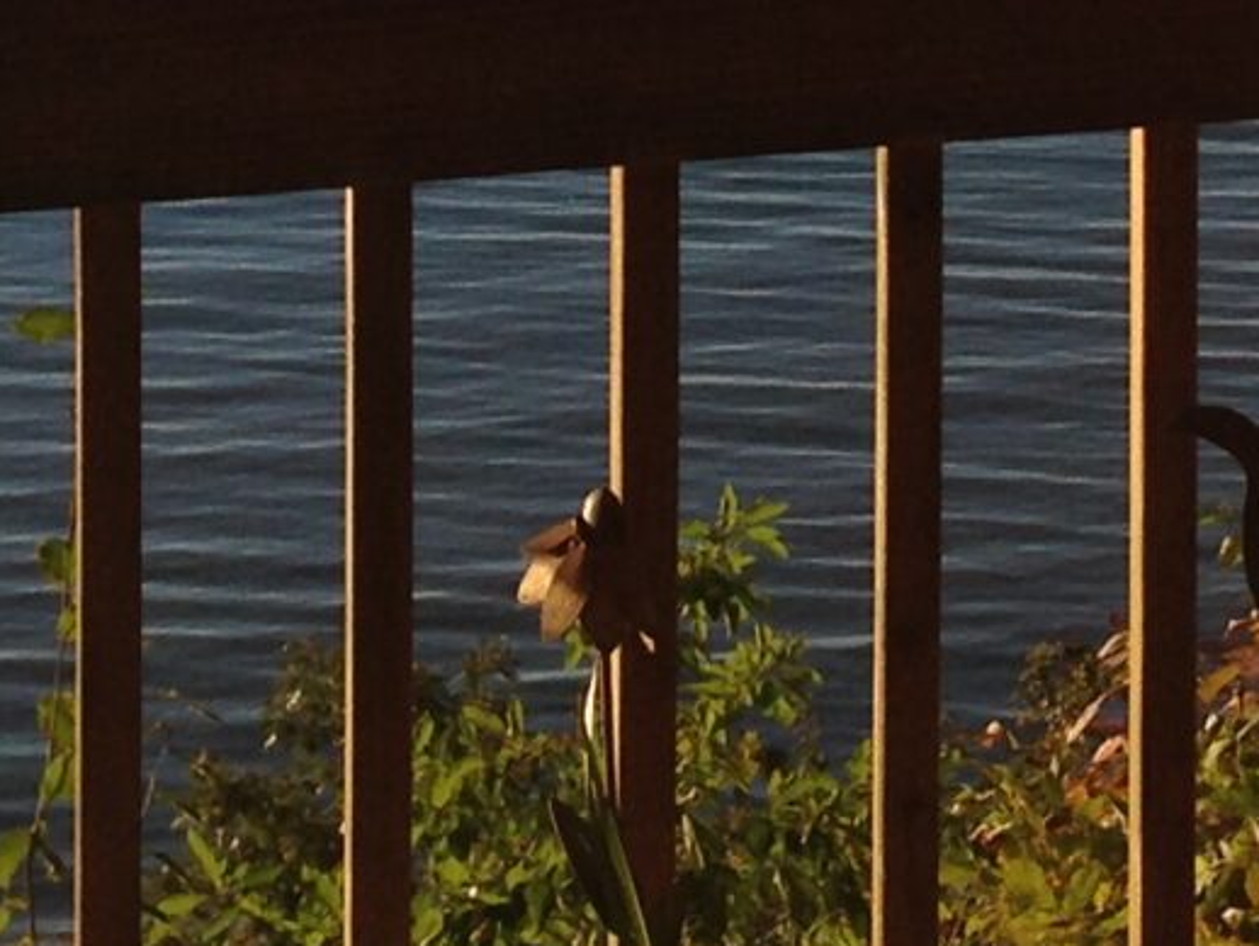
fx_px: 5931
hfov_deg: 12.1
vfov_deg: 8.7
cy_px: -856
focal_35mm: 163
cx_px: 928
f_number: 2.4
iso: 50
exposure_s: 1/1595
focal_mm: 4.12
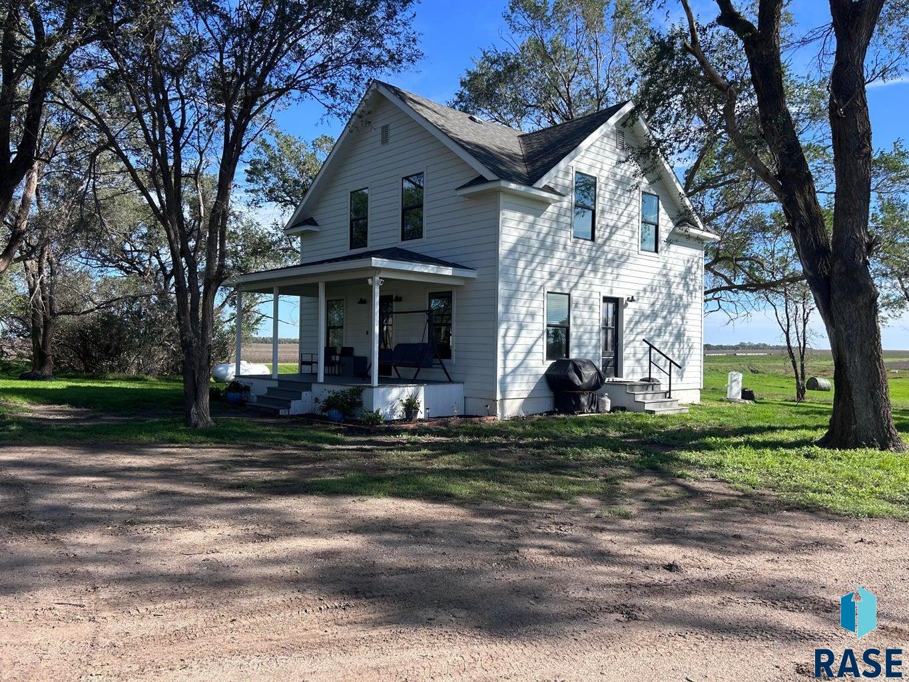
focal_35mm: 26
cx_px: 454
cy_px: 341
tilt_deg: +0.3
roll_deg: -0.3
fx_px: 683
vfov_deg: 53.1
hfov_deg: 67.3
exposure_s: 1/2208
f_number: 1.5
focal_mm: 5.7
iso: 50
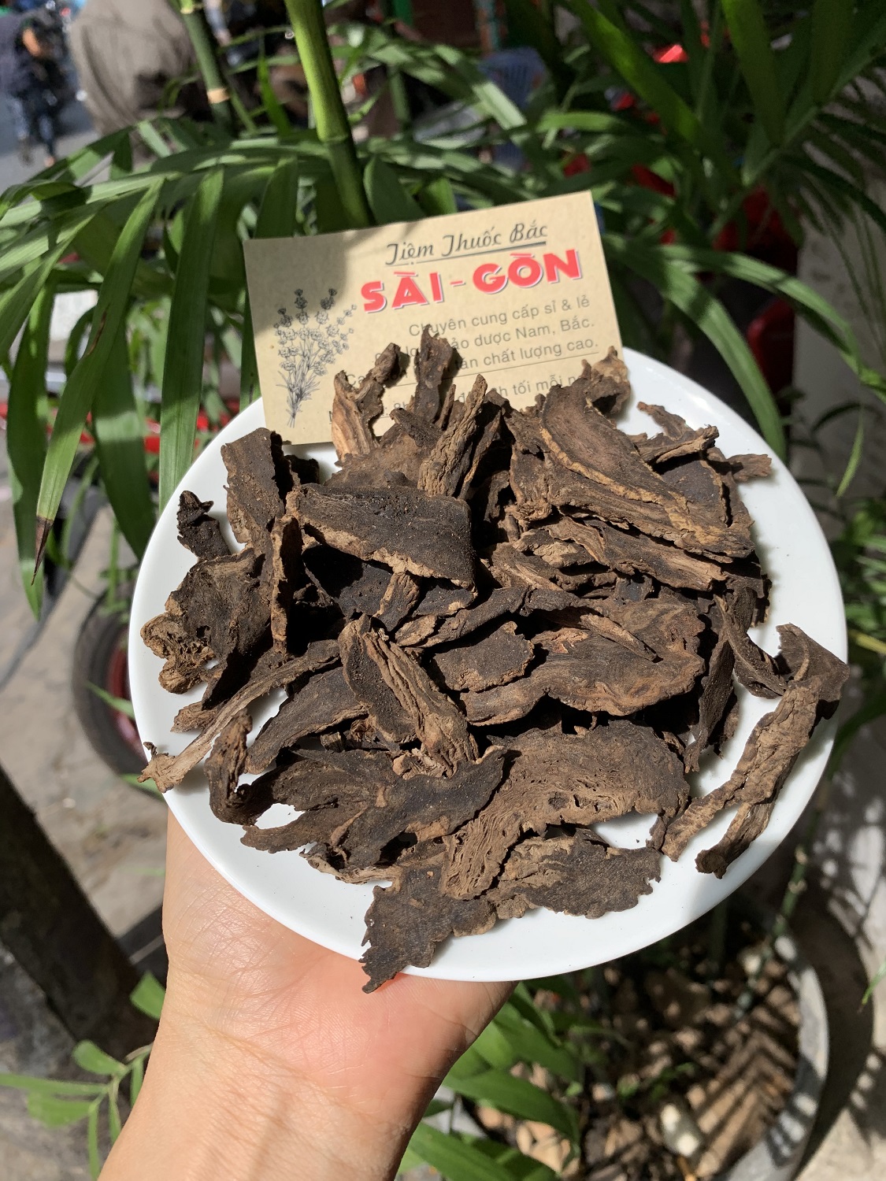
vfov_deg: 67.3
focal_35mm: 26
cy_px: 590
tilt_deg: -36.1
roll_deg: +9.8
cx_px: 443
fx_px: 887
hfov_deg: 53.1
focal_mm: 4.25
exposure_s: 1/1368
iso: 25
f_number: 1.8
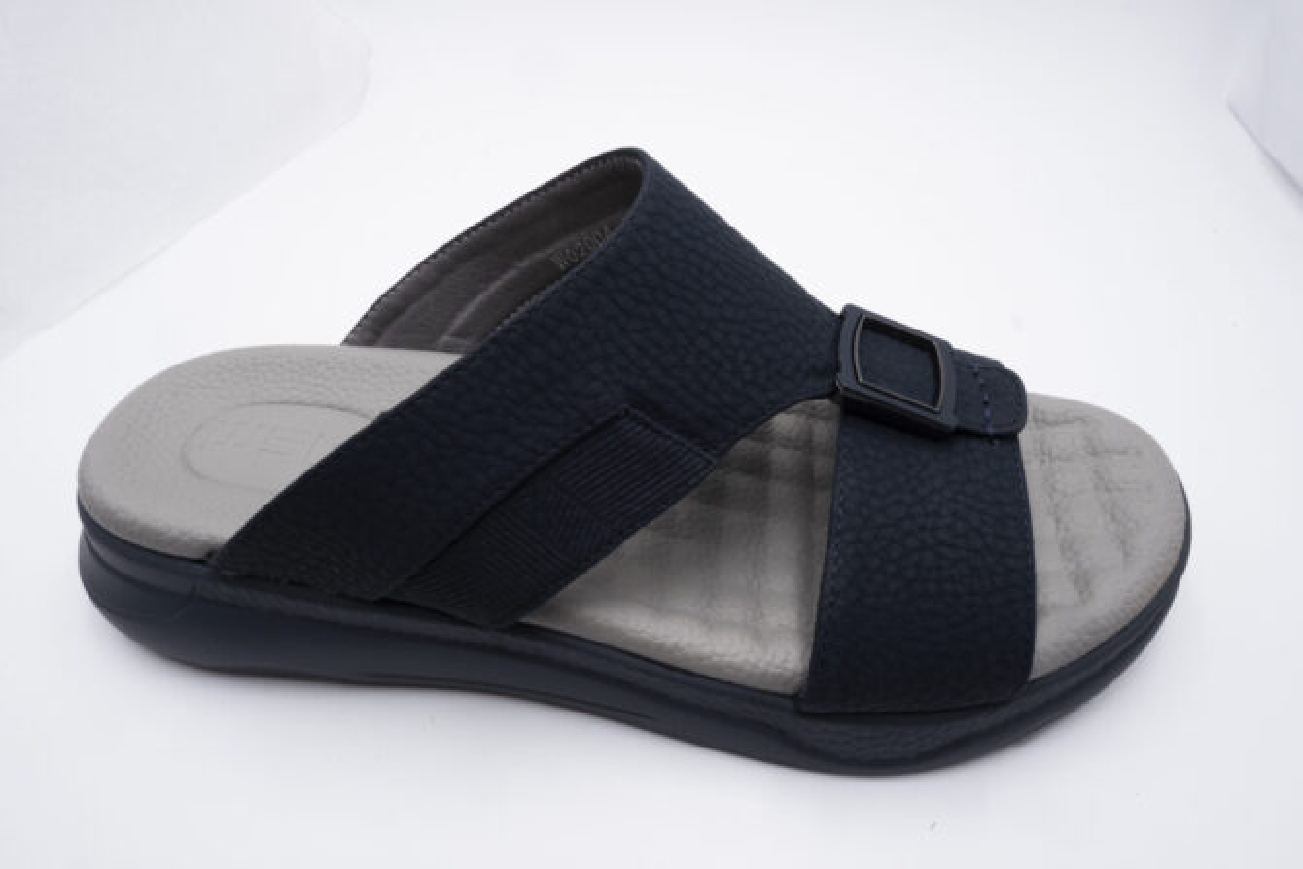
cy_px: 434
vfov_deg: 55.1
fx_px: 833
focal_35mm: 23
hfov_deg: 76.1
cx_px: 652
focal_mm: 15.6
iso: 800
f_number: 20
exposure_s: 1/40
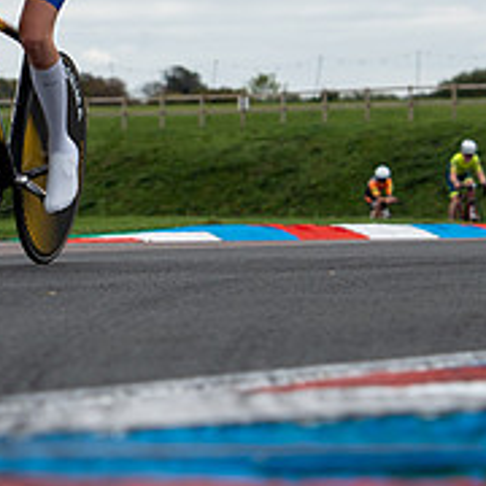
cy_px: 284
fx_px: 4416
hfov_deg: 6.3
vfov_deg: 6.3
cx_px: -13
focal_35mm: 278
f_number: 3.5
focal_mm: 62
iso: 100
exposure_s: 1/1000
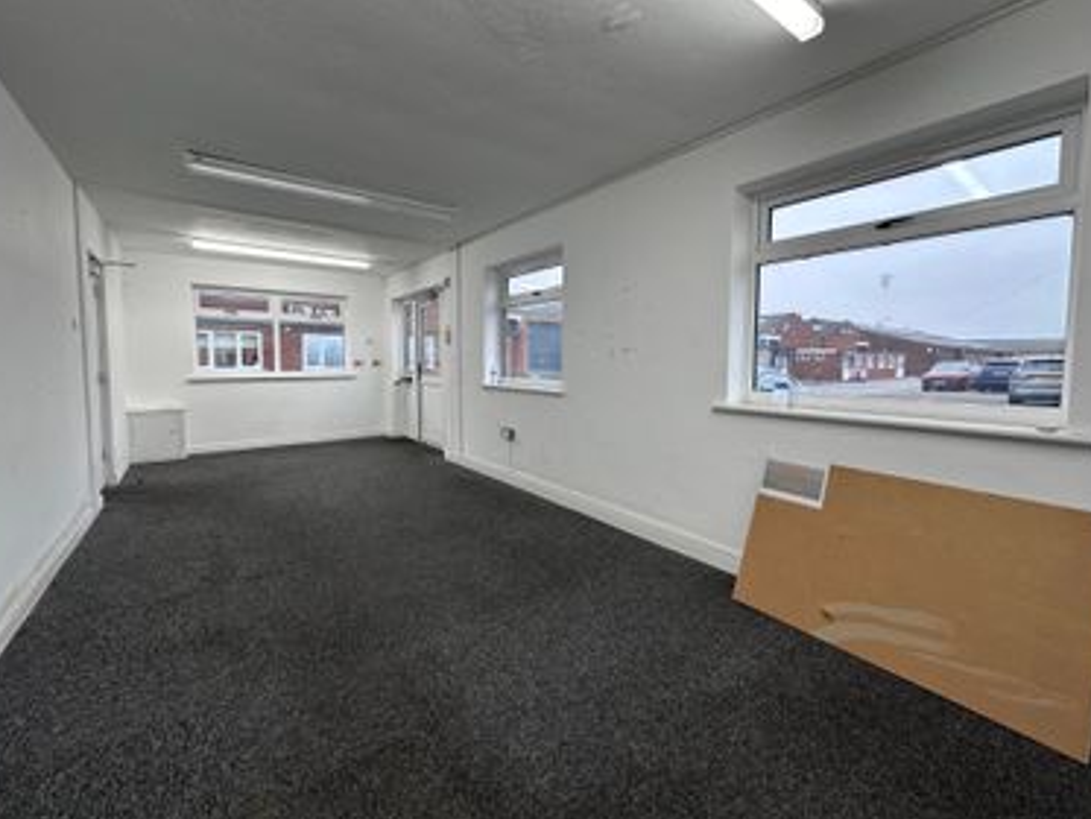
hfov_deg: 98.2
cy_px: 389
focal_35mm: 15
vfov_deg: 81.7
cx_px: 544
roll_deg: -0.3
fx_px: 473
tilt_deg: -3.3
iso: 125
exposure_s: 1/100
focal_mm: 2.22
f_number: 2.2
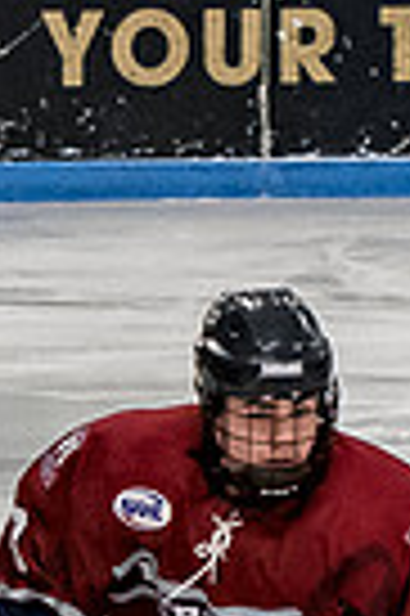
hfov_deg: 2.0
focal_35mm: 685
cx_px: 207
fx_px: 11731
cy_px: 790
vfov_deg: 3.0
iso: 3200
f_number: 4
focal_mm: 70
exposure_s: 1/800
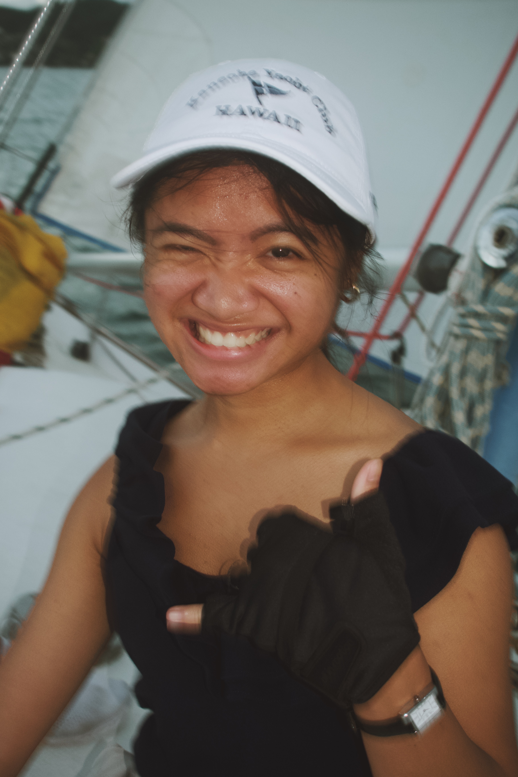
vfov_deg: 43.6
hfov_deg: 29.9
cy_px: 388
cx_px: 259
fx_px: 971
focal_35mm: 45
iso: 1000
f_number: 3.2
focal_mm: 16.62
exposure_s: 1/50
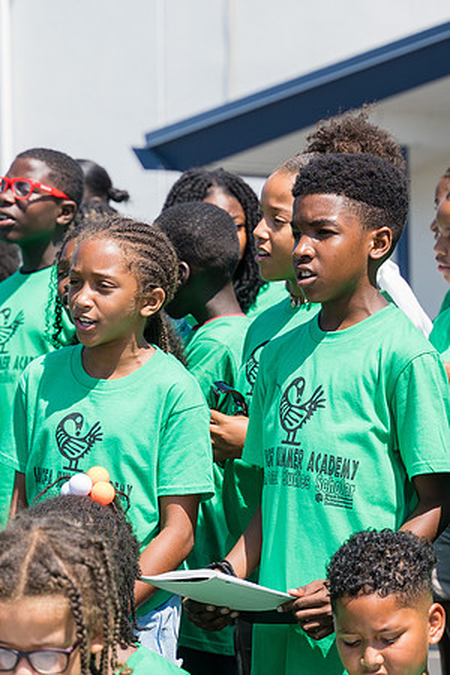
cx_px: 430
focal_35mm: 168
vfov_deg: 12.2
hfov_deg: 8.1
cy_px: 338
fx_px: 3150
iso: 100
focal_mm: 75
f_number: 4
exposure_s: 1/500
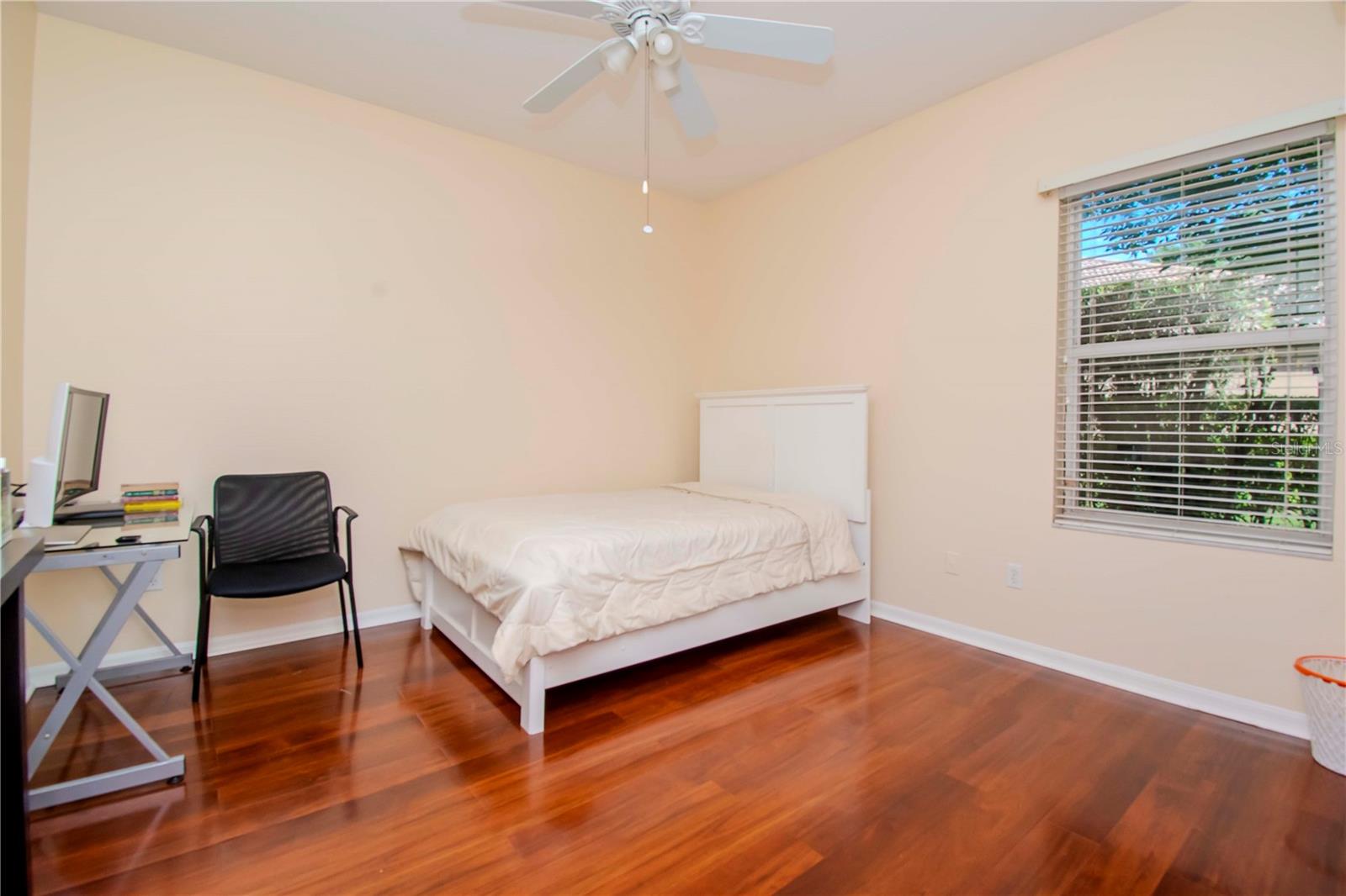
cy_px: 448
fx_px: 561
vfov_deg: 77.3
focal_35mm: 15
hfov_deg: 100.4
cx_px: 673
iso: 800
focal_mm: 10
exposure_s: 1/200
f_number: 11
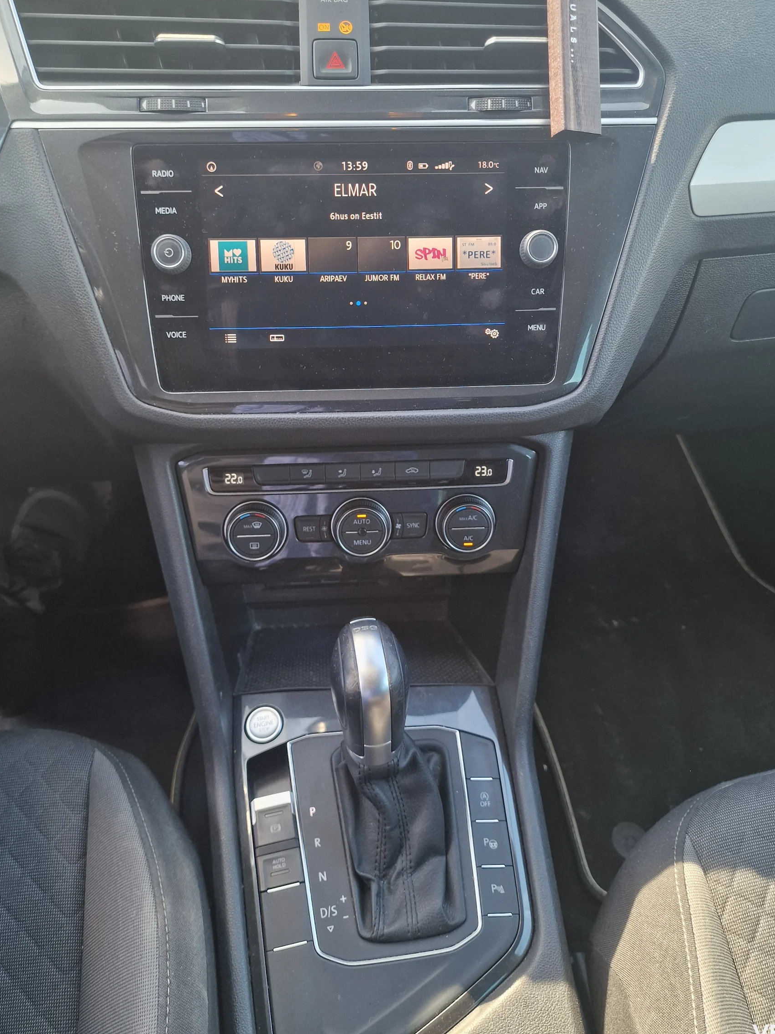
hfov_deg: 53.0
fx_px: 776
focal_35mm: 26
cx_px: 398
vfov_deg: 67.1
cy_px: 462
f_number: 1.8
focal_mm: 6.4
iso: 160
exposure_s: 1/180
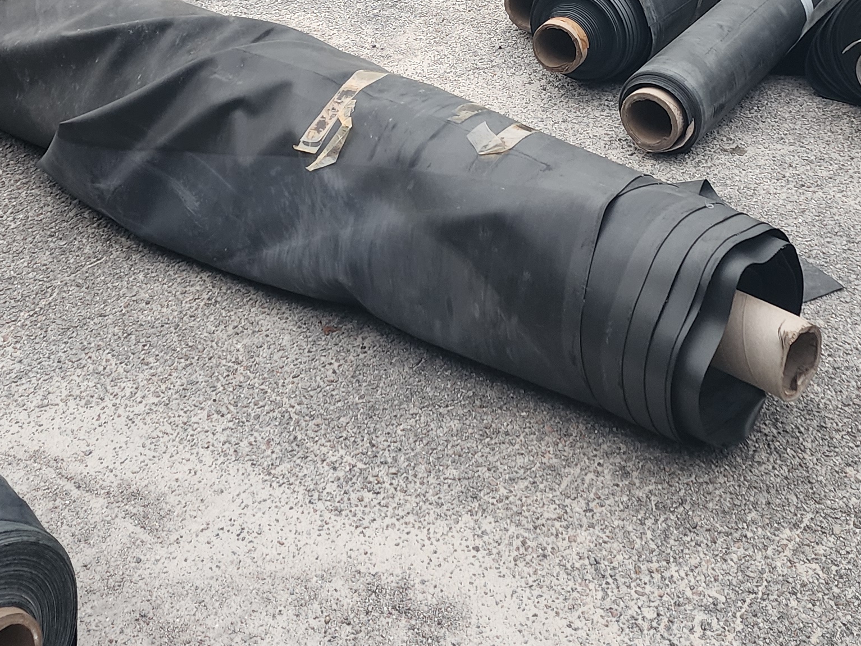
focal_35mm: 60
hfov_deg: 32.1
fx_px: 1492
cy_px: 13
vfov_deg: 23.5
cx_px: 498
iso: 250
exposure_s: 1/120
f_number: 1.8
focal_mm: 6.4
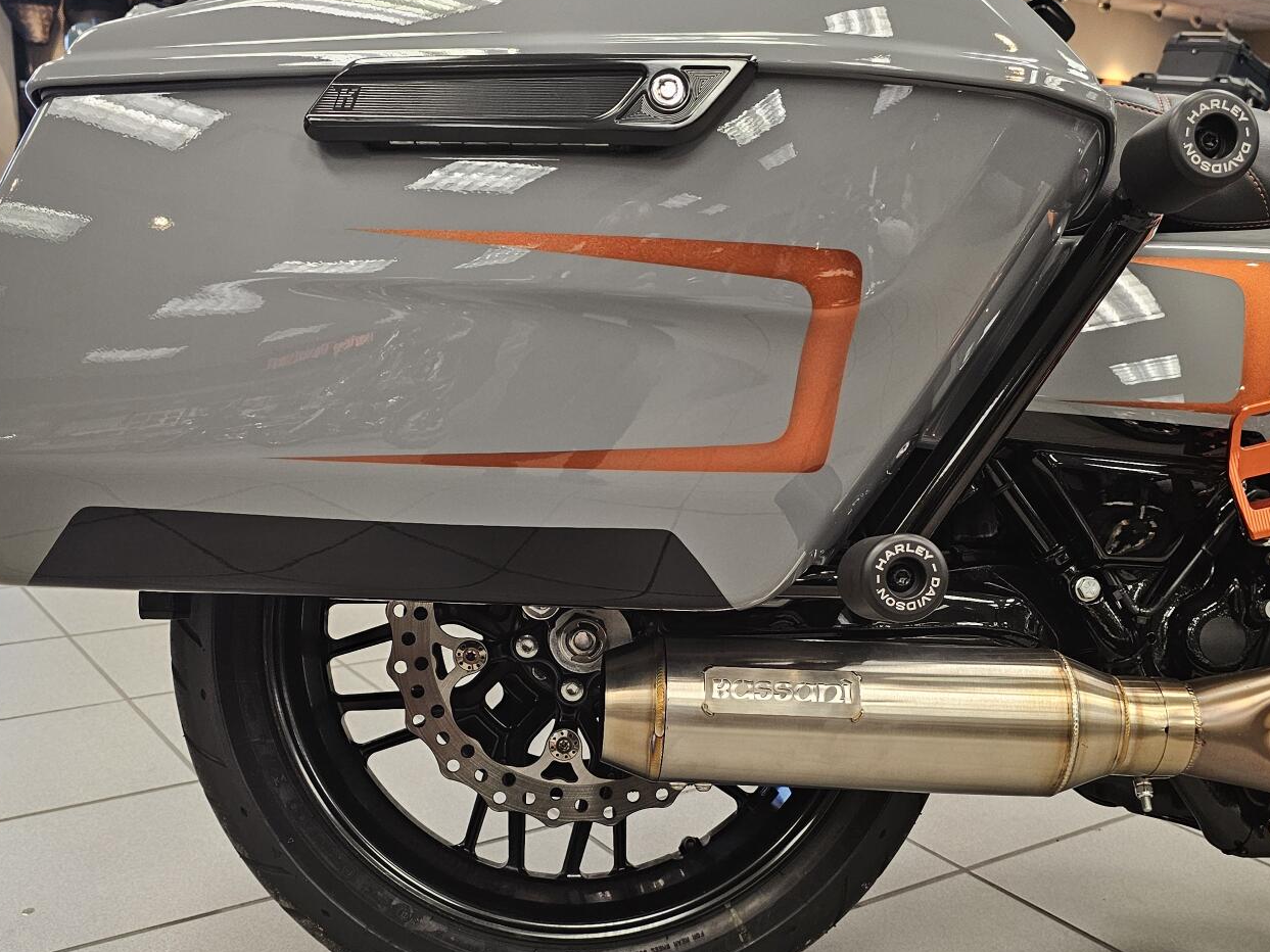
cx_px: 663
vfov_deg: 38.2
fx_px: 1357
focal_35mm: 37
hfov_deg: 50.1
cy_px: 636
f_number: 1.7
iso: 250
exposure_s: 1/120
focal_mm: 6.3
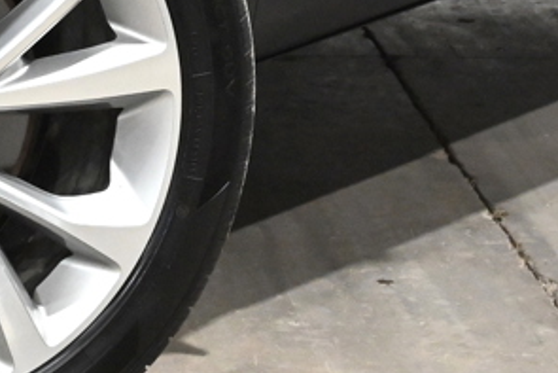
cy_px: -292
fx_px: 3737
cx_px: -356
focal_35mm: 241
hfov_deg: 8.3
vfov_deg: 5.6
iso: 4000
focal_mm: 44
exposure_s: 1/60
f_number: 7.1
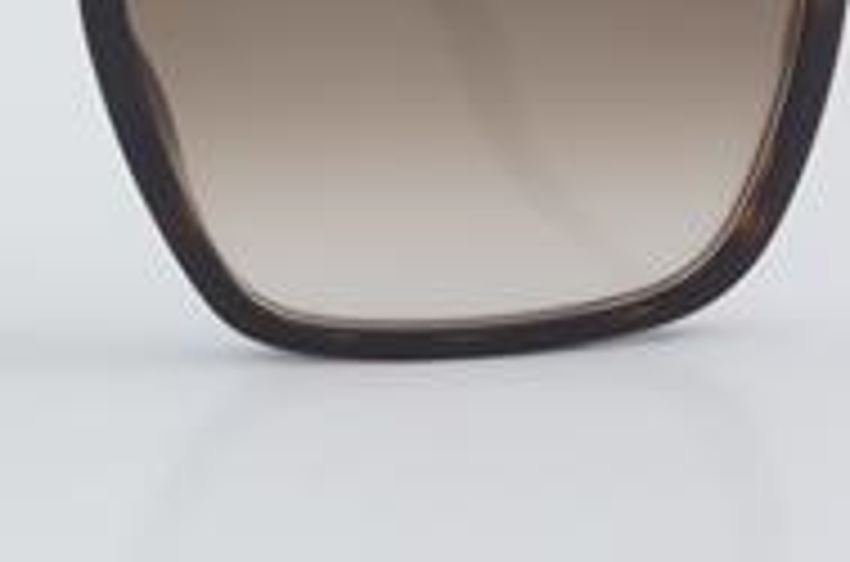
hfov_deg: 11.6
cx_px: 0
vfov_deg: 7.8
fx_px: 4123
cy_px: 18
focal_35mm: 175
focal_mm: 55
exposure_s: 1/3
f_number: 32
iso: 100
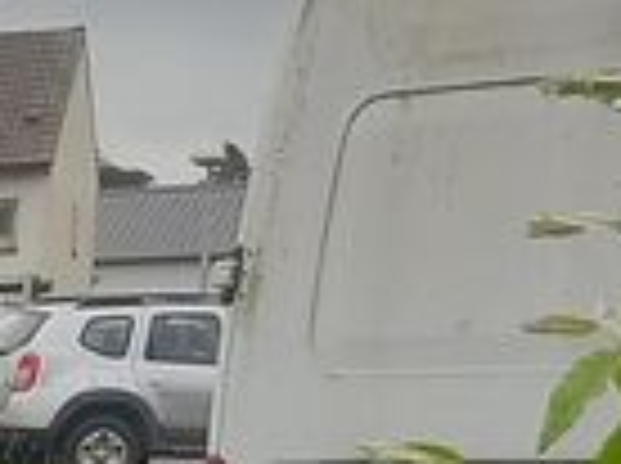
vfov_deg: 7.5
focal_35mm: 189
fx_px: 3385
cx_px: -1174
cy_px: 964
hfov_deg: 8.8
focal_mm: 4.74
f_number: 1.79
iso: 100
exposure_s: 1/804
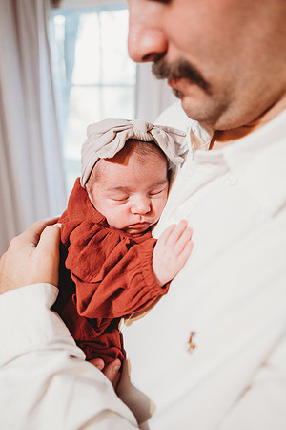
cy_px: 215
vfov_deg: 73.7
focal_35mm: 24
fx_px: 286
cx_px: 143
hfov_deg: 53.1
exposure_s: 1/160
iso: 1600
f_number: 1.8
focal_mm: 24
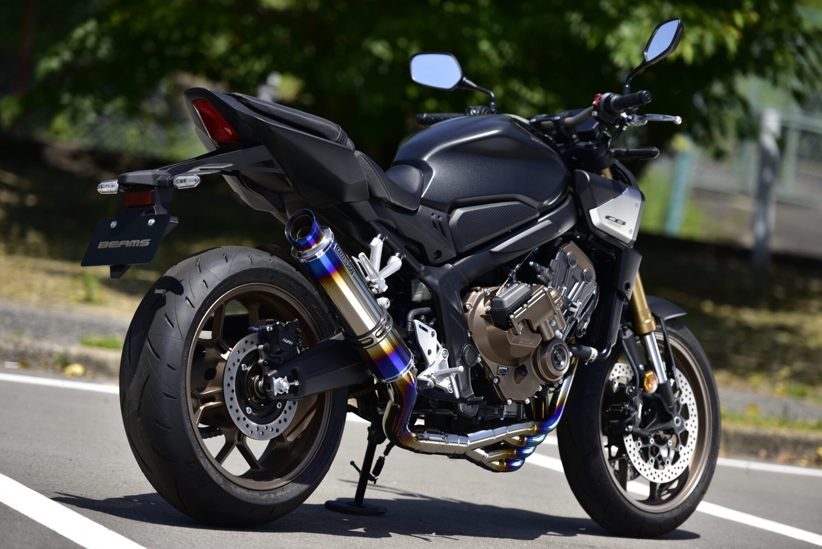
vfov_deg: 9.2
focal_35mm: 150
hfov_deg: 13.7
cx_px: 411
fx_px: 3426
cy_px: 274
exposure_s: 1/2000
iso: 100
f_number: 2.8
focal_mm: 150
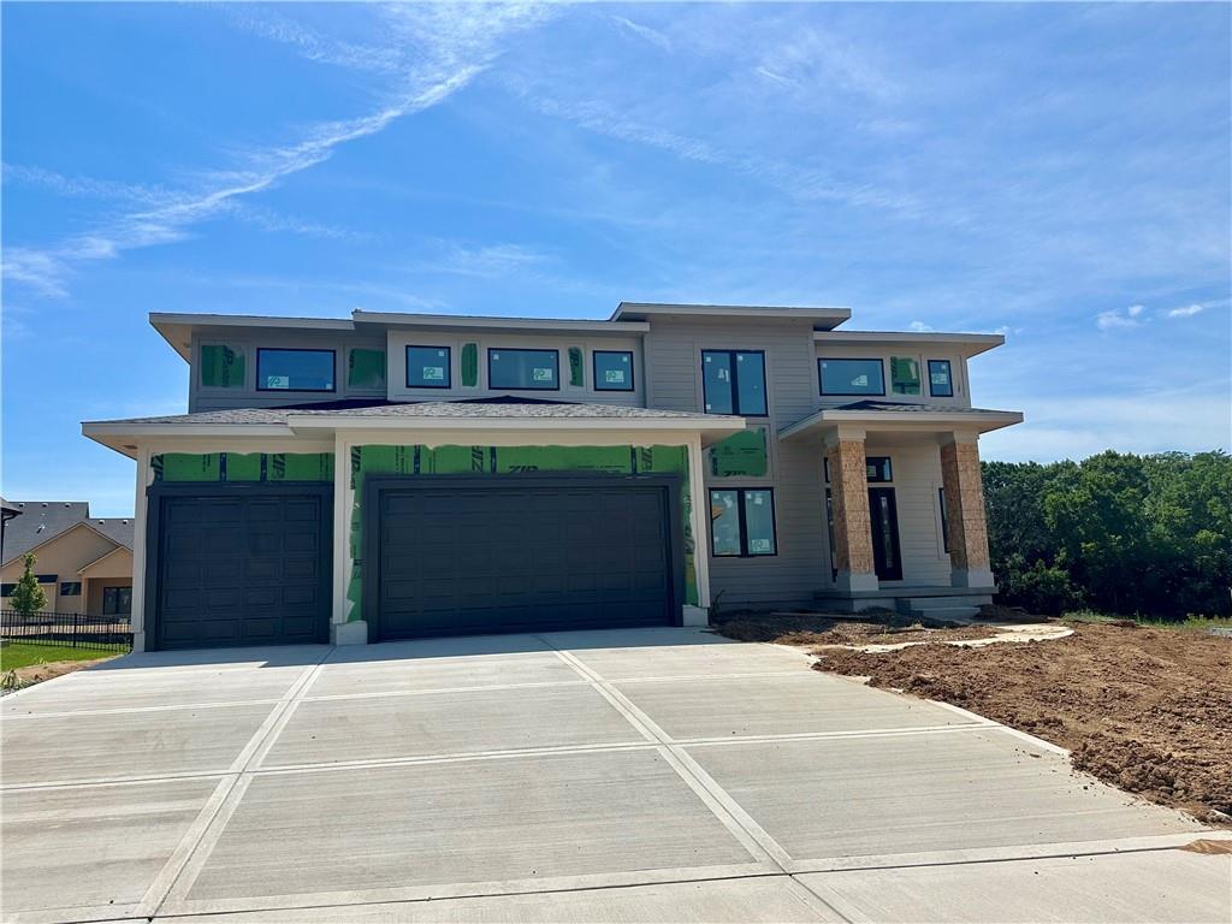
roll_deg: +1.6
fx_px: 854
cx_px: 616
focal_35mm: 24
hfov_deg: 71.6
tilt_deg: +6.8
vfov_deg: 56.8
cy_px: 462
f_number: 1.78
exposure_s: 1/8197
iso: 80
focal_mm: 6.86
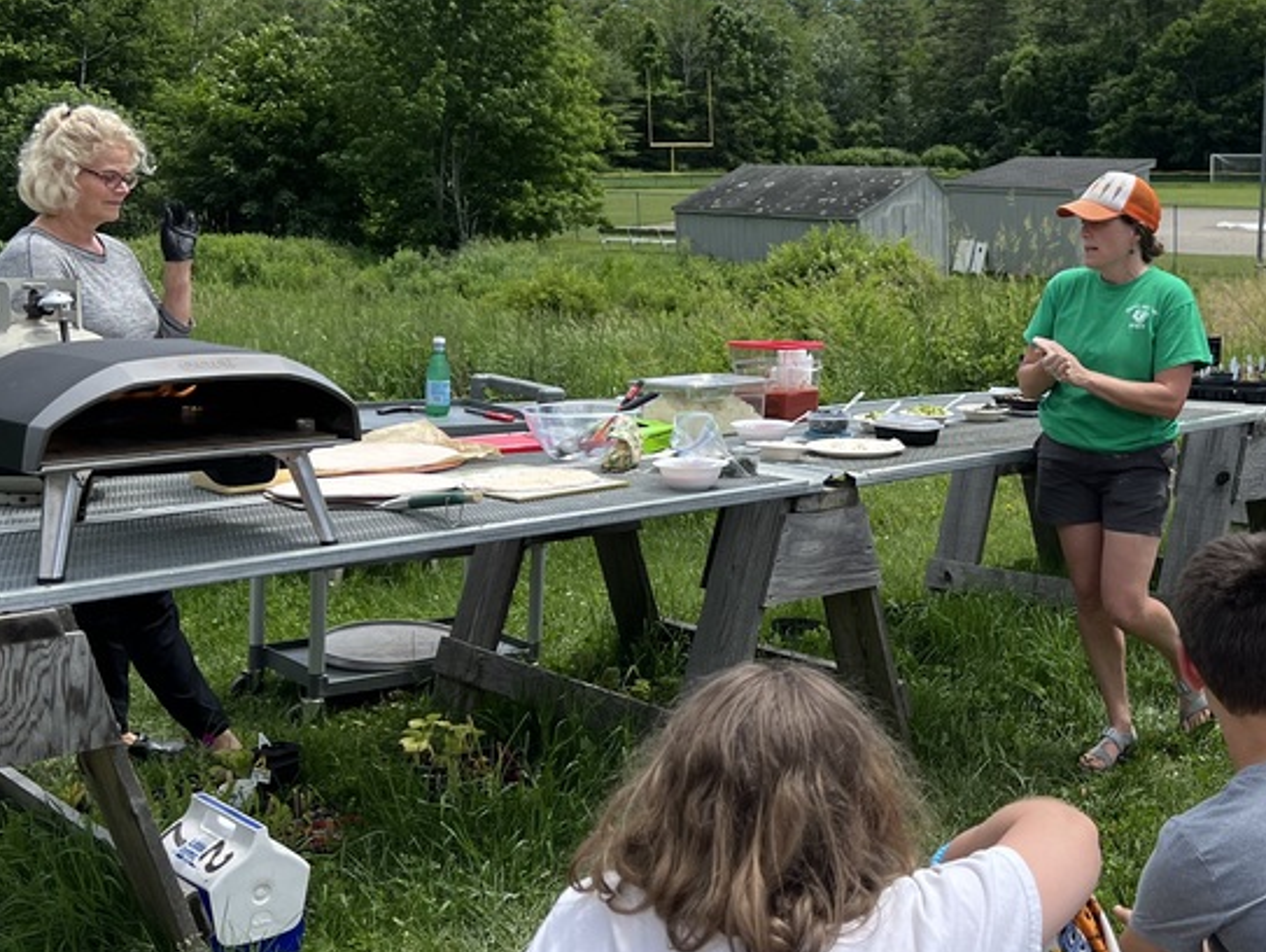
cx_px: 1005
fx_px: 1793
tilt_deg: -10.7
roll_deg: -0.4
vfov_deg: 29.7
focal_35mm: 49
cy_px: 392
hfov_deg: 37.5
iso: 50
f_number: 1.5
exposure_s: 1/4630
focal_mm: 5.7
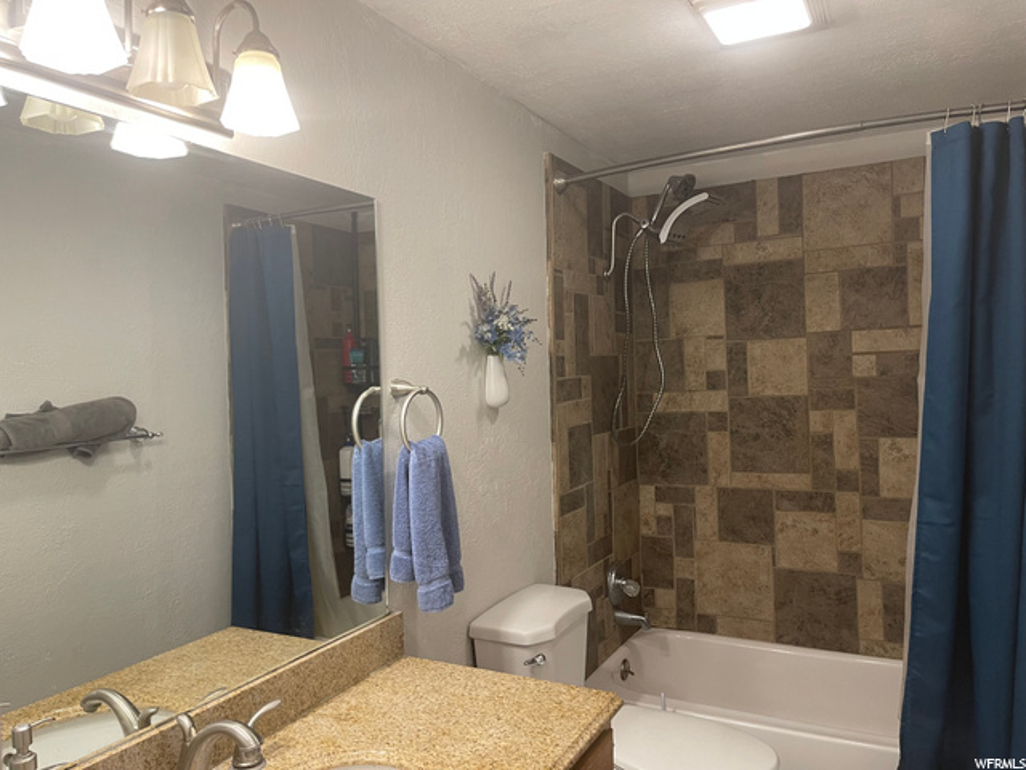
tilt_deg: -1.8
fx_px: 771
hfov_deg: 67.3
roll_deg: +1.0
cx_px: 513
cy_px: 385
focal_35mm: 26
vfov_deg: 53.1
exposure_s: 1/60
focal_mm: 5.1
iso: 125
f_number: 1.6
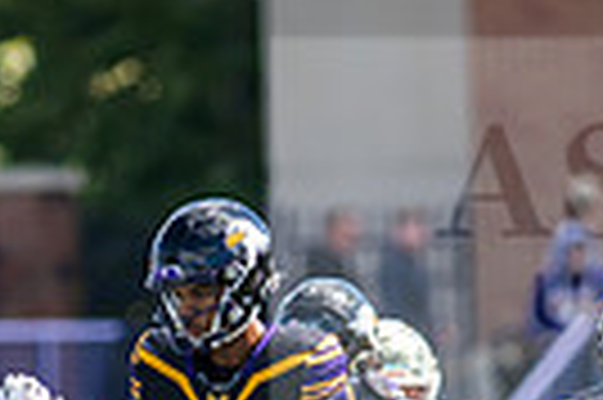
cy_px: 582
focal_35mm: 1298
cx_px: 135
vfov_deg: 1.1
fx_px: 21715
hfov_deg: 1.6
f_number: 3.5
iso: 250
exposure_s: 1/2000
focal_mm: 300
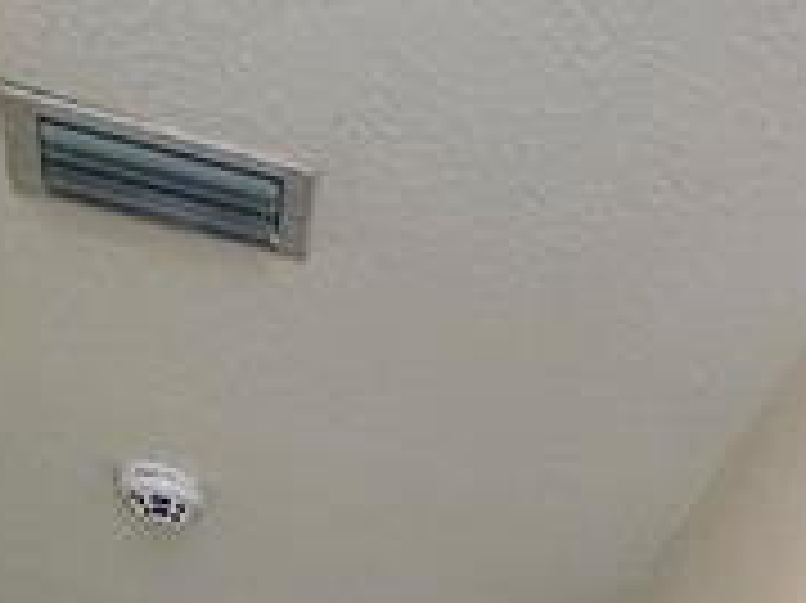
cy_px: 1656
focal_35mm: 80
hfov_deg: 22.2
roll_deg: -2.0
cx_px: 1013
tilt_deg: -9.6
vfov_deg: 12.2
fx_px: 1861
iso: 160
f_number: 2.2
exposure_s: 1/120
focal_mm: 2.22
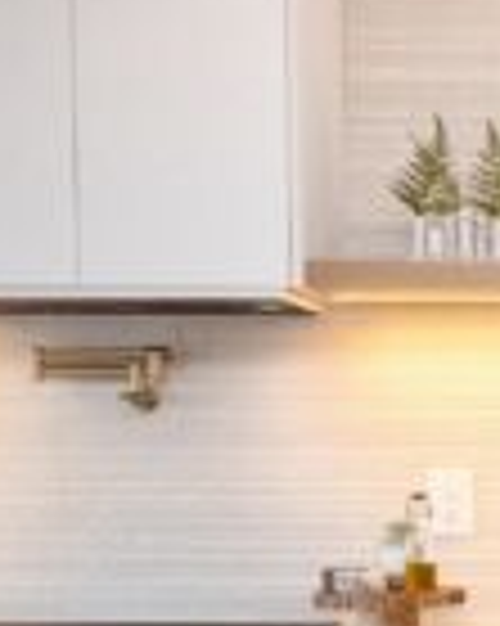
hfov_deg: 17.2
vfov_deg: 23.0
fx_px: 1500
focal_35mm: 81
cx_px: 730
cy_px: 570
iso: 1000
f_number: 5.6
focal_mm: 20
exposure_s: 1/125
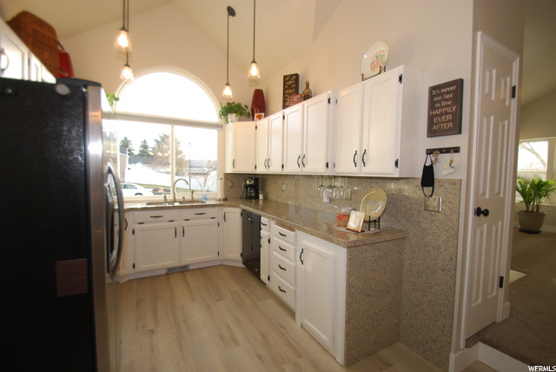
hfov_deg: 100.3
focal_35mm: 15
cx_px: 278
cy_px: 186
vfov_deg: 77.4
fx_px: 232
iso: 200
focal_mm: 10
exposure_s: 1/60
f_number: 4
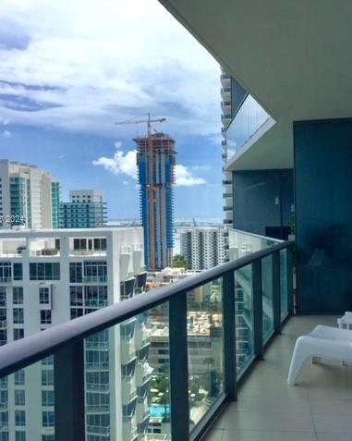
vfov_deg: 48.0
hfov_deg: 39.1
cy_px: 220
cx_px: 192
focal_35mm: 38
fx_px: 495
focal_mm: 4.15
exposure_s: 1/2639
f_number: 2.2
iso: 32
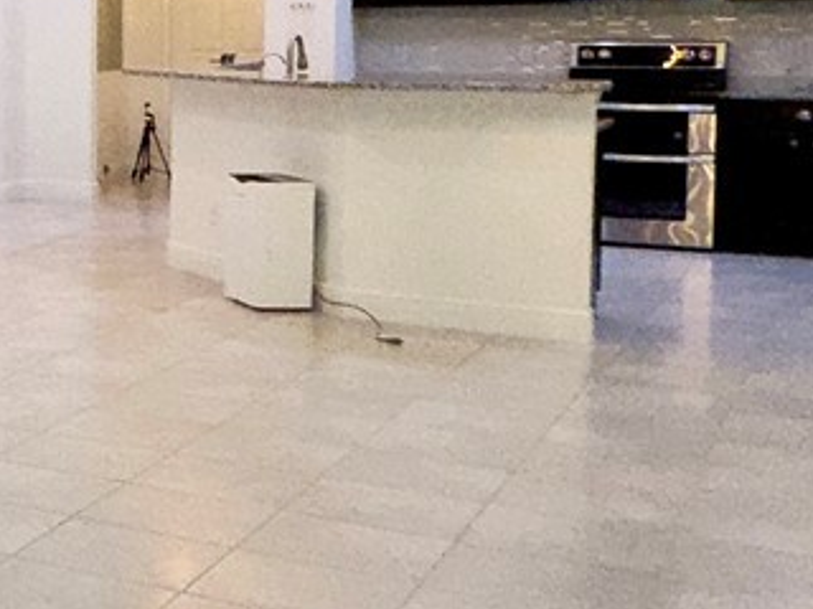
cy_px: 104
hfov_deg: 20.7
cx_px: -592
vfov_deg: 20.7
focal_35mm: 70
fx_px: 1644
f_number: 2.2
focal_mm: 2.22
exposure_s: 1/120
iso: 125
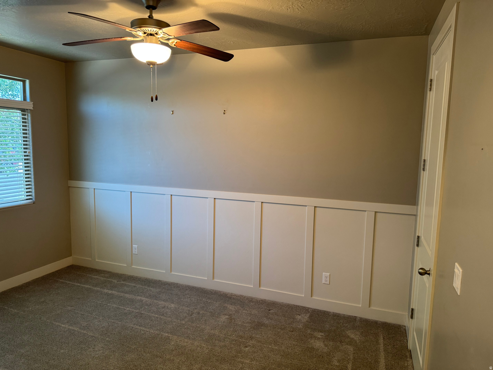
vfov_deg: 56.8
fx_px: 342
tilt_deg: -7.0
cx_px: 246
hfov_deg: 71.6
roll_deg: -1.3
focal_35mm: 24
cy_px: 185
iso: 250
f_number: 1.78
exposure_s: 1/60
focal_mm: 6.76
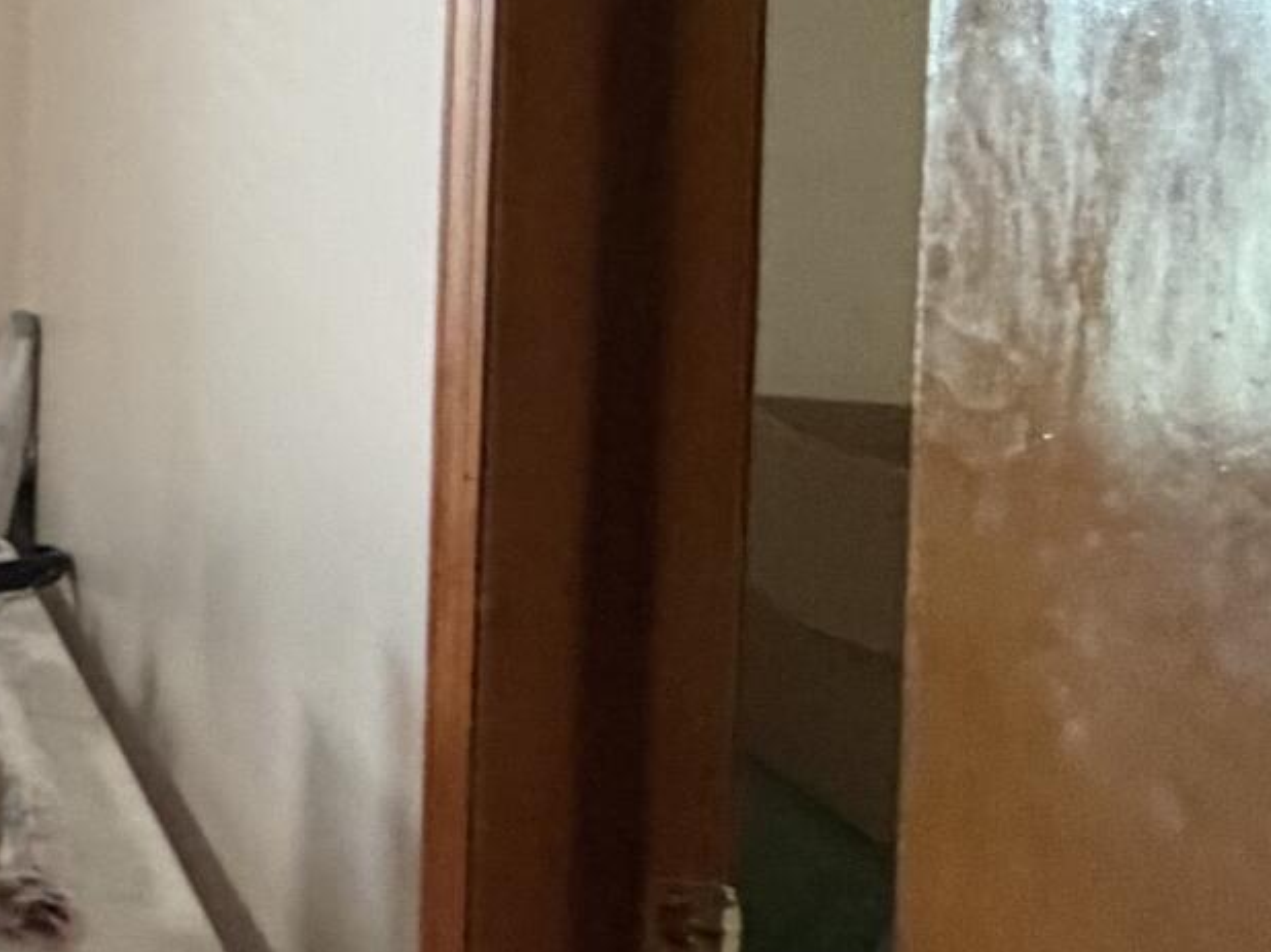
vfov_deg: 21.0
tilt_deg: -1.7
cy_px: 41
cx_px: -1678
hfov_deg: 15.8
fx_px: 2496
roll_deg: +0.1
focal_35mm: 68
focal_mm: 2.22
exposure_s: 1/65
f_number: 2.2
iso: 320
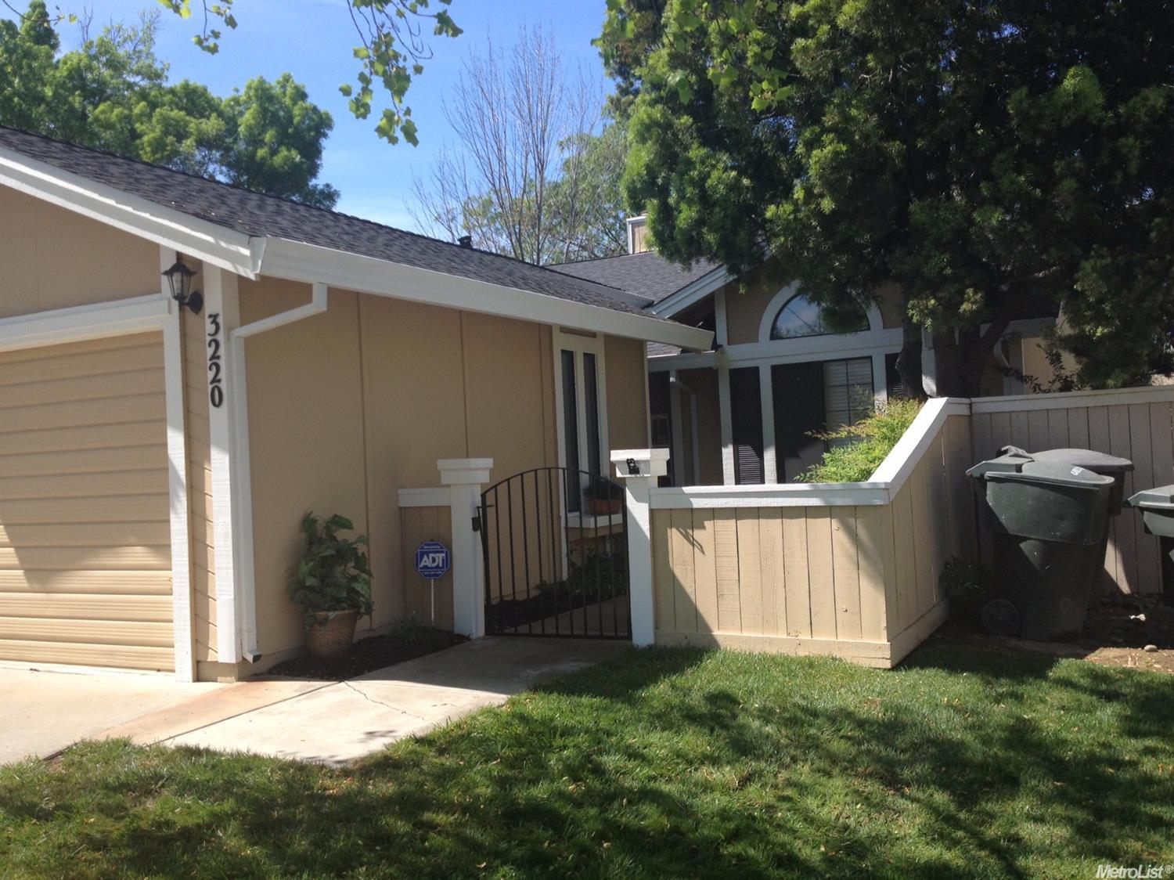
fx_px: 1187
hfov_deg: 52.6
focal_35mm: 35
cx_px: 587
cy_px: 440
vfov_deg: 40.7
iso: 50
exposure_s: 1/951
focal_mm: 4.28
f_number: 2.4
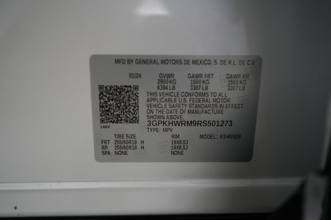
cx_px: 166
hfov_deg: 65.5
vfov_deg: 46.4
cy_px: 110
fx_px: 257
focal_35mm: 28
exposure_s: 1/125
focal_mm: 28
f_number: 2.8
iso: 2500
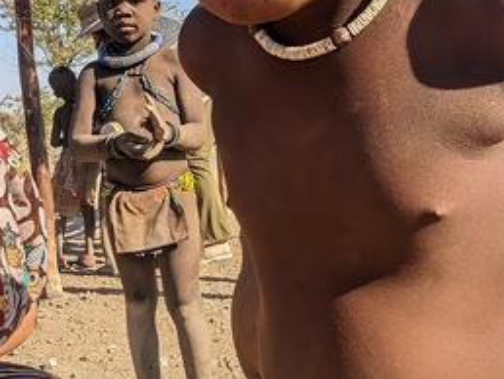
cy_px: 150
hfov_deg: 36.6
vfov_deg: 28.0
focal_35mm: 52
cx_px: 186
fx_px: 758
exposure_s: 1/803
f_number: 2.2
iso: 43
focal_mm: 2.74
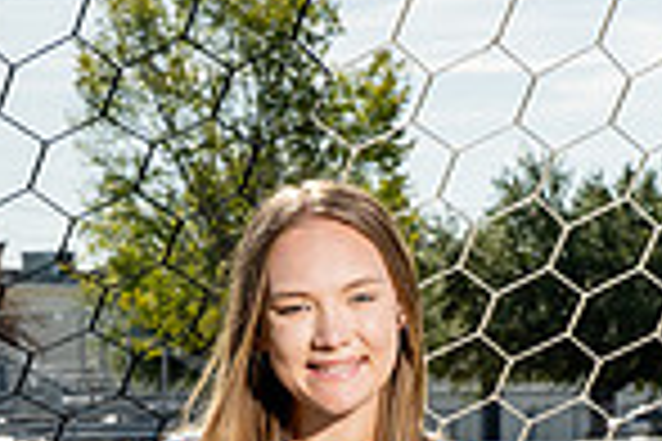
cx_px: 252
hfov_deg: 9.6
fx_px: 3953
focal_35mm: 215
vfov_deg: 6.2
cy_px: 976
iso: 200
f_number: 11
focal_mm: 70
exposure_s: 1/250
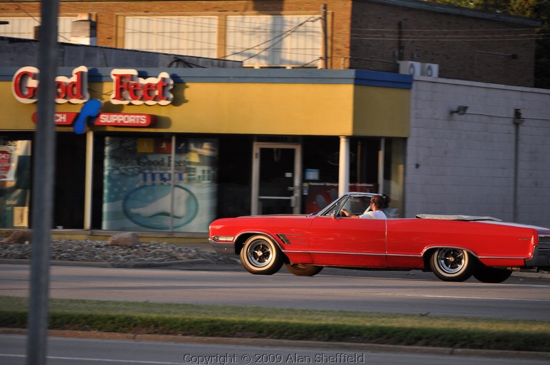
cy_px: 182
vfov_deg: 6.8
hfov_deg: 10.2
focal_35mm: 202
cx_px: 275
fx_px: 3089
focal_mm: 135
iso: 400
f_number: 5
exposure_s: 1/320
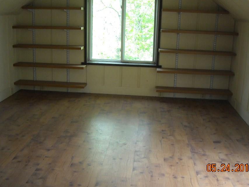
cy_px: 79
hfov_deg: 44.8
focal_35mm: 42
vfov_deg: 34.3
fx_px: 302
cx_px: 117
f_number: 2.8
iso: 183
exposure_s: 1/60
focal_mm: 5.7
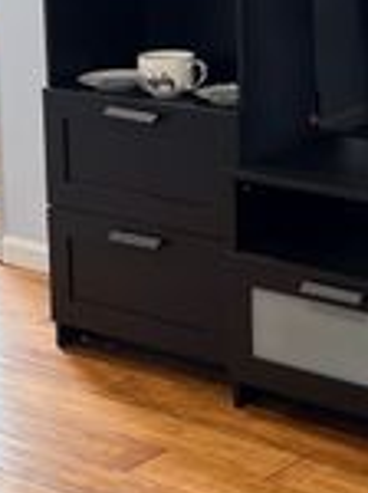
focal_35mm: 107
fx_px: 1521
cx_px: 352
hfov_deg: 13.6
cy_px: 58
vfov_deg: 18.1
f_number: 1.78
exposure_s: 1/85
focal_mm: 6.76
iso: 200
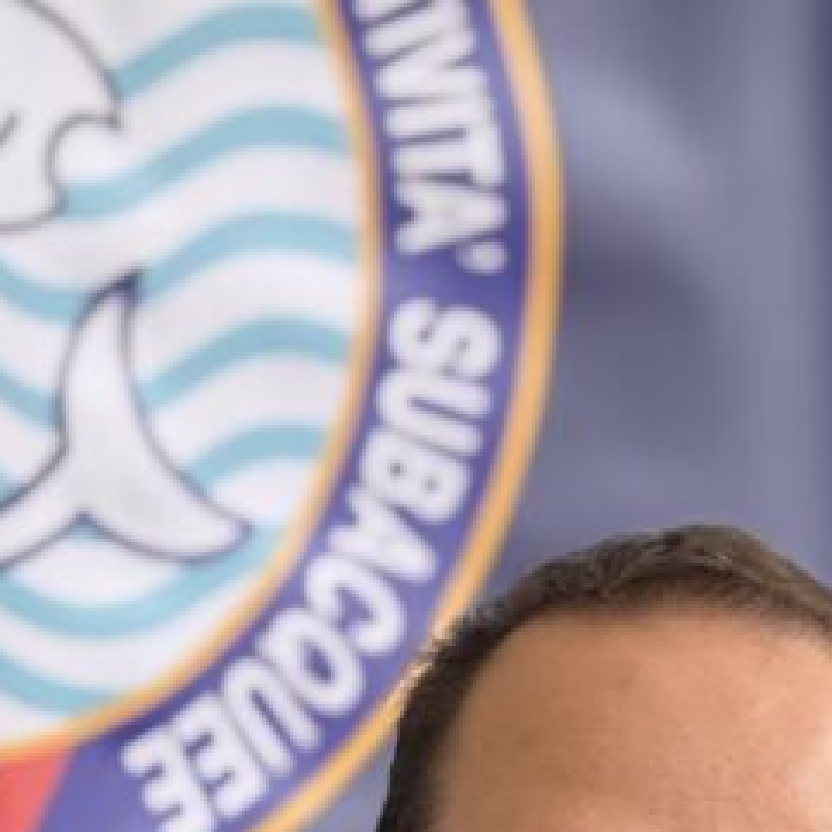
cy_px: 1105
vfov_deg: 3.9
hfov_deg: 3.9
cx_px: 594
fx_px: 12237
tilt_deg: -5.1
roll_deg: +1.0
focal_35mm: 450
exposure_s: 1/100
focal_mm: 15.66
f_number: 2.8
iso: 100
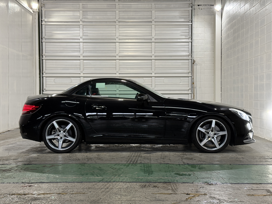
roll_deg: +0.1
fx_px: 377
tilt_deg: -0.6
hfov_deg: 39.7
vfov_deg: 30.3
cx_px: 136
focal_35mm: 48
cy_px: 102
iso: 100
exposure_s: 1/60
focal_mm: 6.76
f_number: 1.78
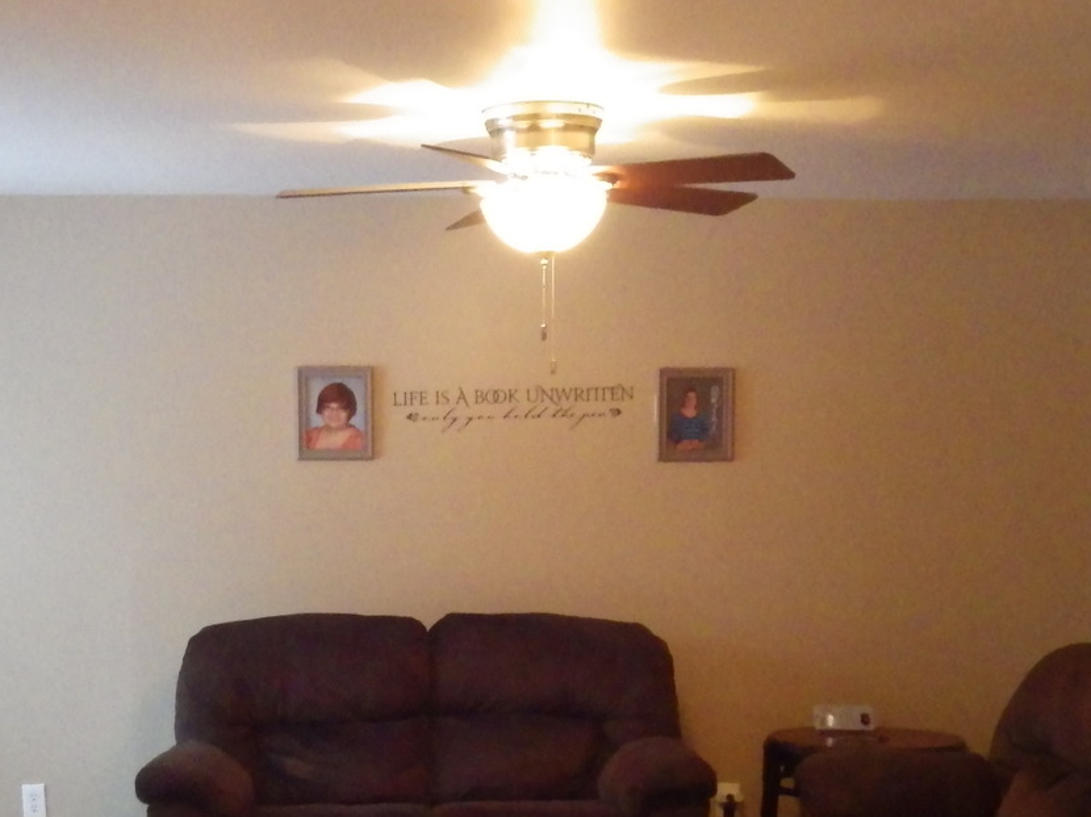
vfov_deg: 24.3
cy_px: 688
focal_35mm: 59
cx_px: 413
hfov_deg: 32.6
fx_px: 1859
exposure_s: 1/50
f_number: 3.4
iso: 2500
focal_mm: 6.2
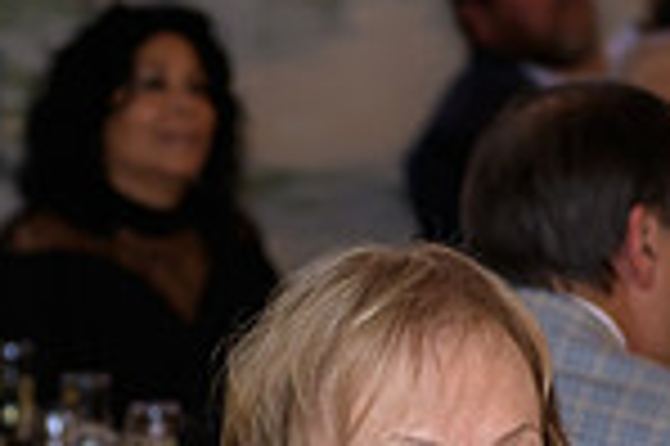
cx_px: 274
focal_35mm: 226
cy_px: 597
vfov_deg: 6.0
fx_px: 4201
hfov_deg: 9.1
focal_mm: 58
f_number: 3.2
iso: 800
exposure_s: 1/125
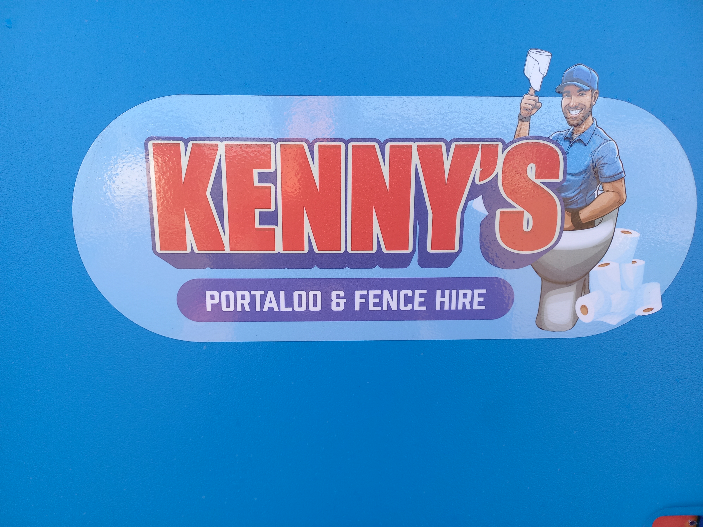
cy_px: 264
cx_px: 352
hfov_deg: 69.4
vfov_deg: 54.9
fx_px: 508
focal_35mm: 25
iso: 50
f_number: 1.8
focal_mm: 4.65
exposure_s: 1/141
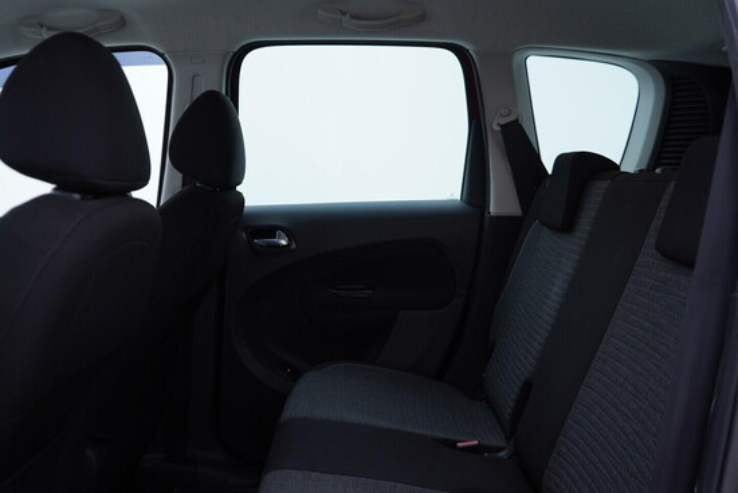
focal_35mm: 36
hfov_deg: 53.1
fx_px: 738
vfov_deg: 36.9
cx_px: 369
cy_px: 246
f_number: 2.8
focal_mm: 24
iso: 125
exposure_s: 1/40
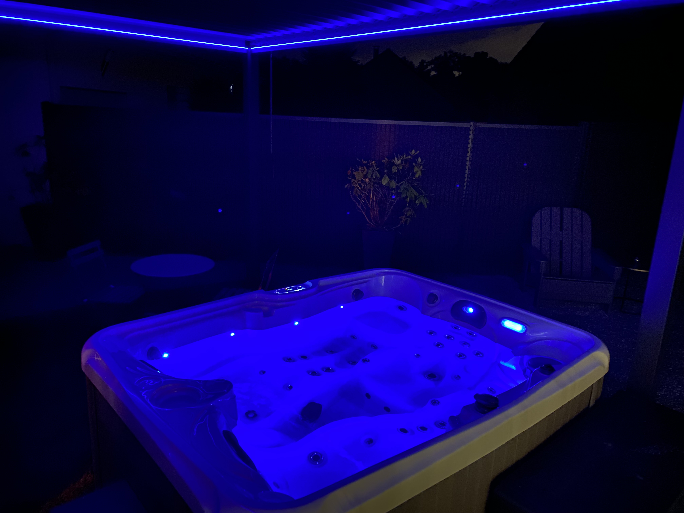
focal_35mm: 26
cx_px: 342
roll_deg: -2.8
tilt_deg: -15.6
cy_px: 256
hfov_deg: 67.3
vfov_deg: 53.1
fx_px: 514
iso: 1000
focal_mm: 4.25
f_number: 1.8
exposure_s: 1/4
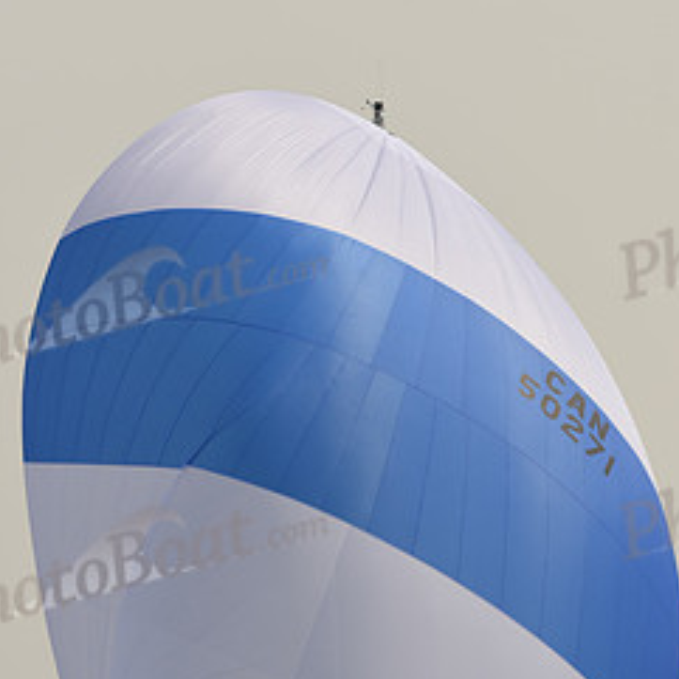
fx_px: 9077
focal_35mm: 409
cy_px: 673
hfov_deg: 4.3
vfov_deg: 4.3
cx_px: 475
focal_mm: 200
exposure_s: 1/1000
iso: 250
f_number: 8
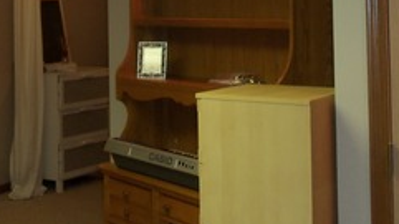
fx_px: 888
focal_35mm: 84
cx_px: 3
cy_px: -18
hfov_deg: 24.2
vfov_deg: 14.1
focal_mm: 5.2
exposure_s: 1/30
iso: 100
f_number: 3.4
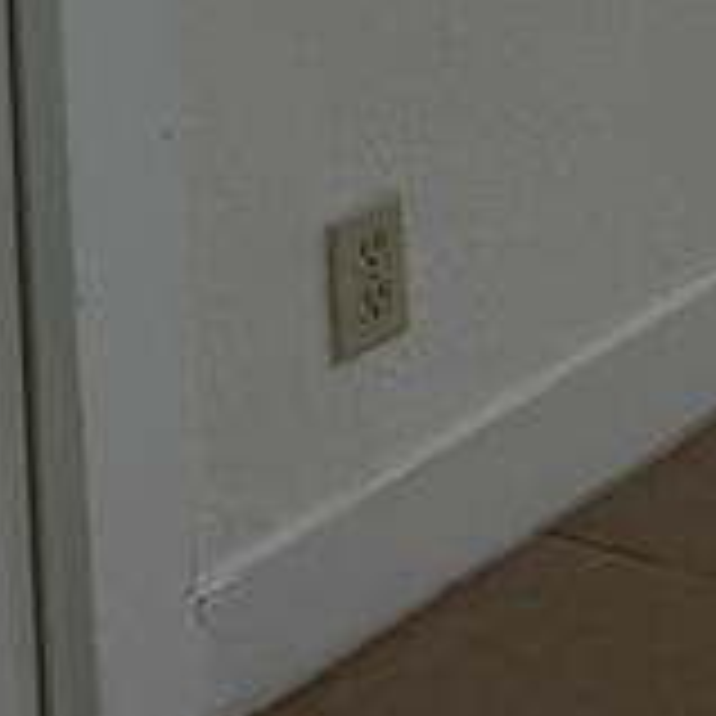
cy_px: -977
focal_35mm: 137
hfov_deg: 10.5
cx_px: 1837
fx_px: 3206
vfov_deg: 10.9
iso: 80
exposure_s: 1/178
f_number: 1.78
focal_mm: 6.76
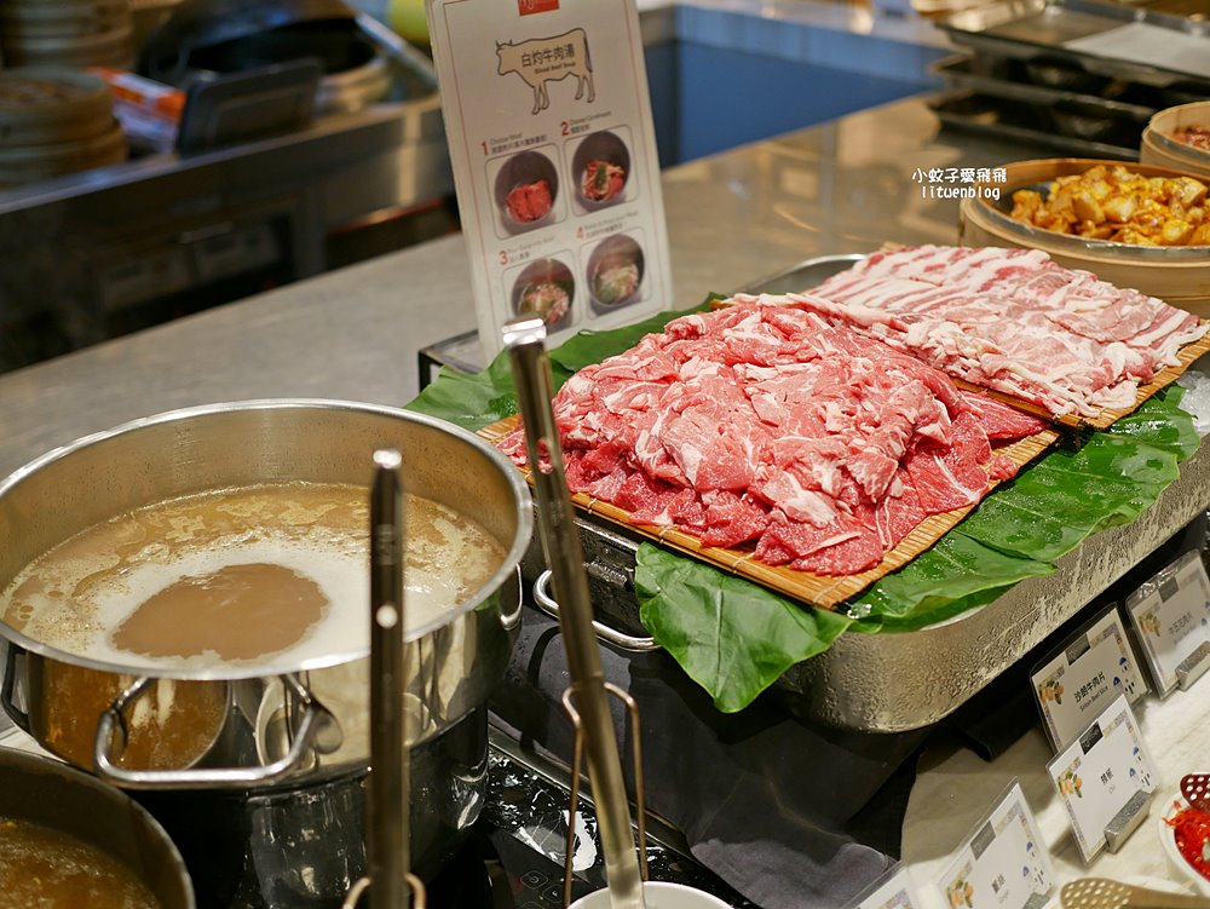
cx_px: 605
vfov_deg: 29.1
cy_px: 454
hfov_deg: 38.2
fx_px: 1749
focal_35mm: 50
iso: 200
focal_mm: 25
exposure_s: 1/80
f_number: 1.8
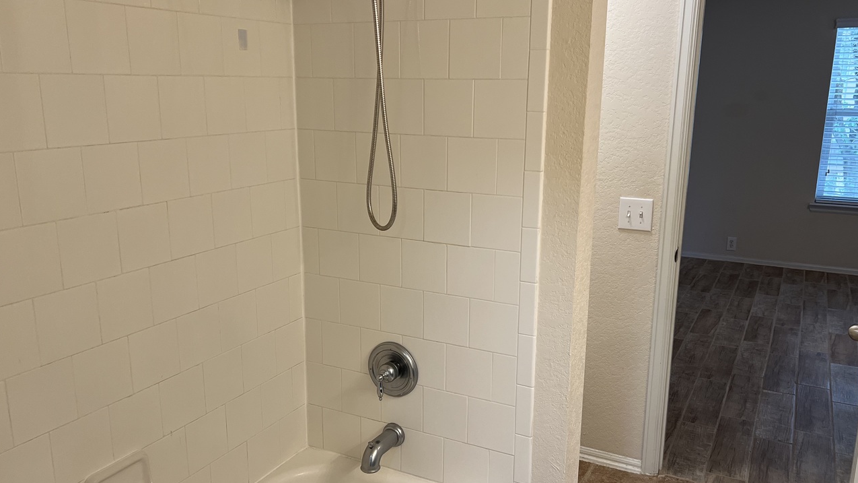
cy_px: 256
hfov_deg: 61.0
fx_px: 728
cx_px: 433
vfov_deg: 36.7
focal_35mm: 32
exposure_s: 1/120
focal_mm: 5.7
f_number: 1.5
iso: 125
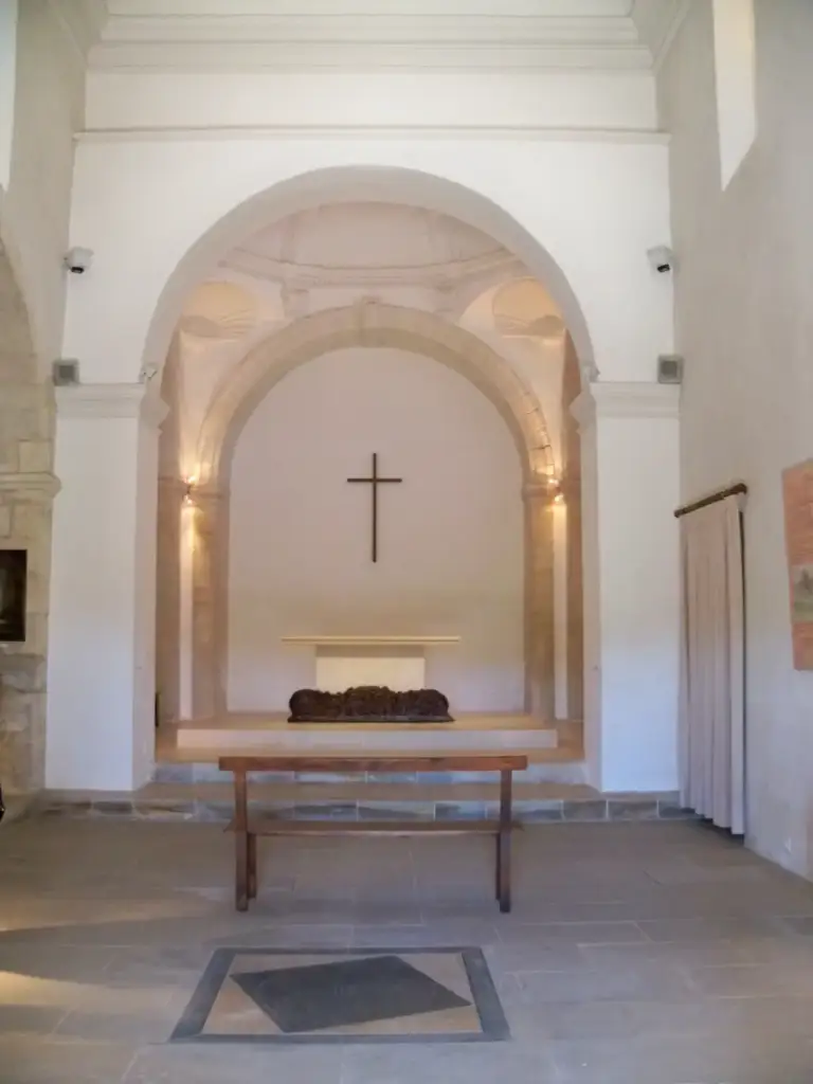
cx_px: 406
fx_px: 1096
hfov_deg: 40.7
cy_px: 542
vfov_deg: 52.6
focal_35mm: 35
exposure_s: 1/25
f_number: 3.5
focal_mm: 6.2
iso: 400
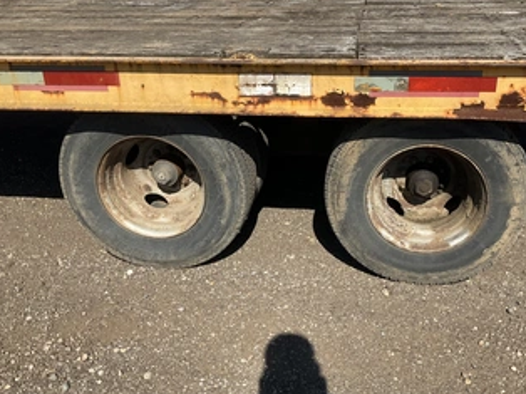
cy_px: 161
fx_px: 562
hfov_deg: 49.8
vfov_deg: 38.5
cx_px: 318
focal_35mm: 37
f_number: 1.8
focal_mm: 3
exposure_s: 1/1730
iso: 25
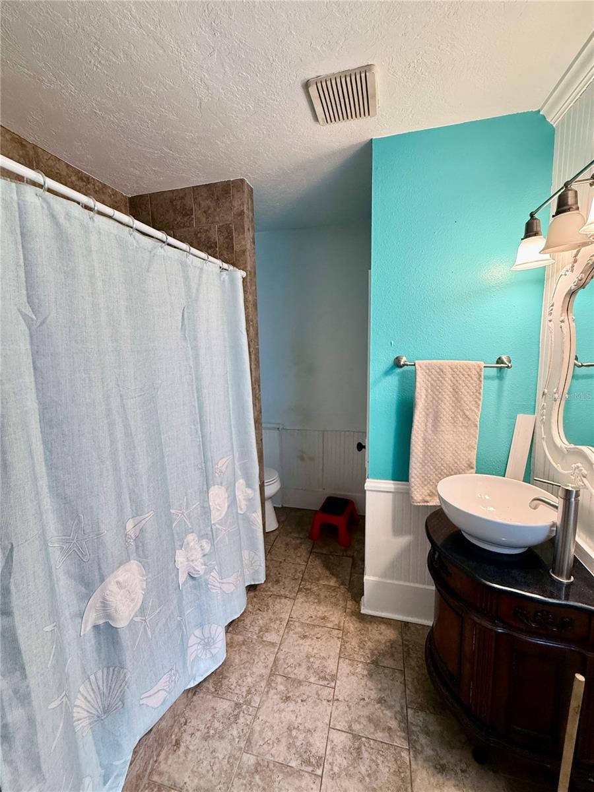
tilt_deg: -7.0
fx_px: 320
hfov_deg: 85.7
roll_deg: +0.1
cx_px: 297
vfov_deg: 102.1
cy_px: 396
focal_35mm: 14
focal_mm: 2.22
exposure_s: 1/60
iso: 250
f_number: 2.2
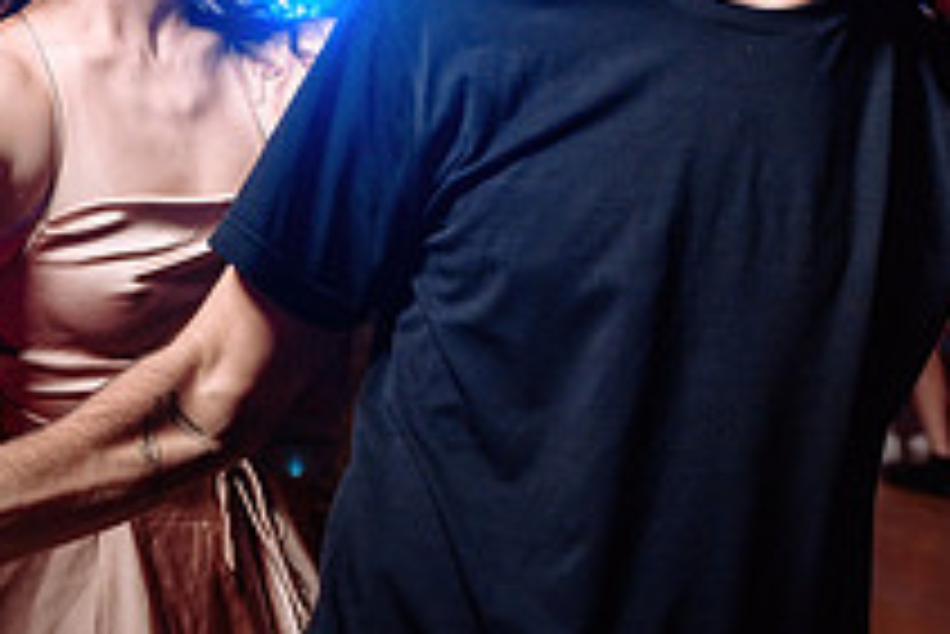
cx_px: 309
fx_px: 1848
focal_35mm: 70
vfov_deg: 19.4
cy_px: 223
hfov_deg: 28.6
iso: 800
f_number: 3.2
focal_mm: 24
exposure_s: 1/50
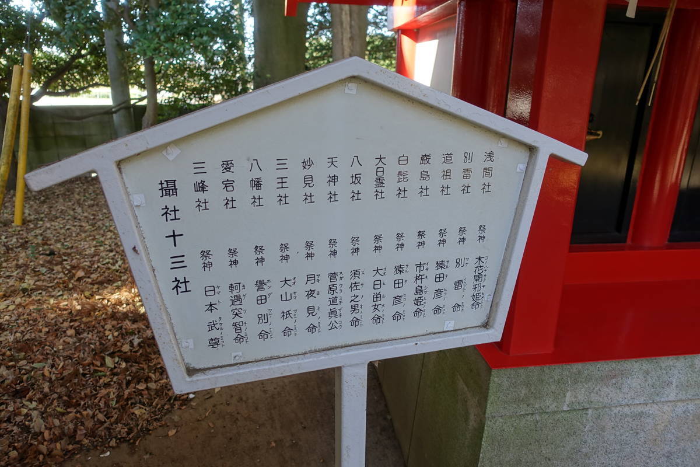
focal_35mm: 24
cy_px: 234
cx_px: 350
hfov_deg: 73.7
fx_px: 467
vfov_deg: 53.1
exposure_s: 1/60
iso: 125
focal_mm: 8.8
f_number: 2.8
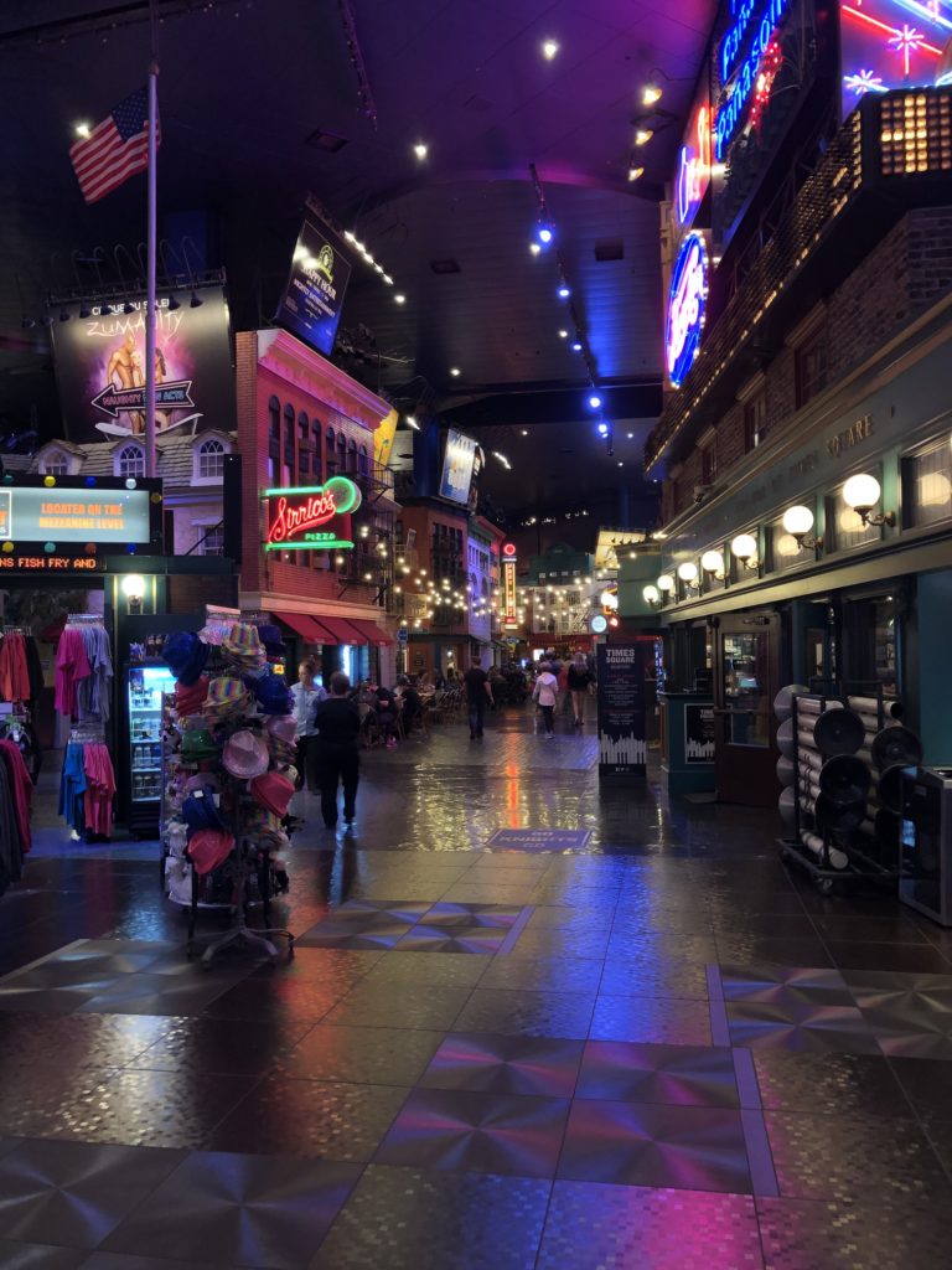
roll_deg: +1.4
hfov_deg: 49.7
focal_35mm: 28
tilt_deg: +2.4
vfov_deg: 63.4
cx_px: 476
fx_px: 1027
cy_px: 635
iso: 400
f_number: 1.8
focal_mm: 3.99
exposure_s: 1/30
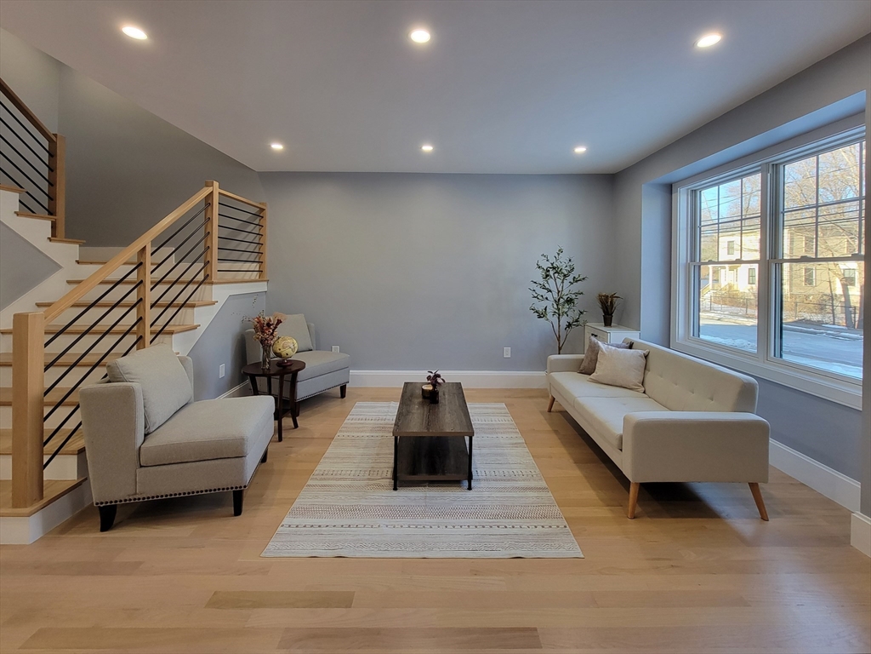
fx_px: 327
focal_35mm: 13
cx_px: 436
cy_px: 327
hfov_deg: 106.2
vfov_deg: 89.9
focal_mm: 2.2
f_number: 2.2
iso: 125
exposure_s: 1/60.2
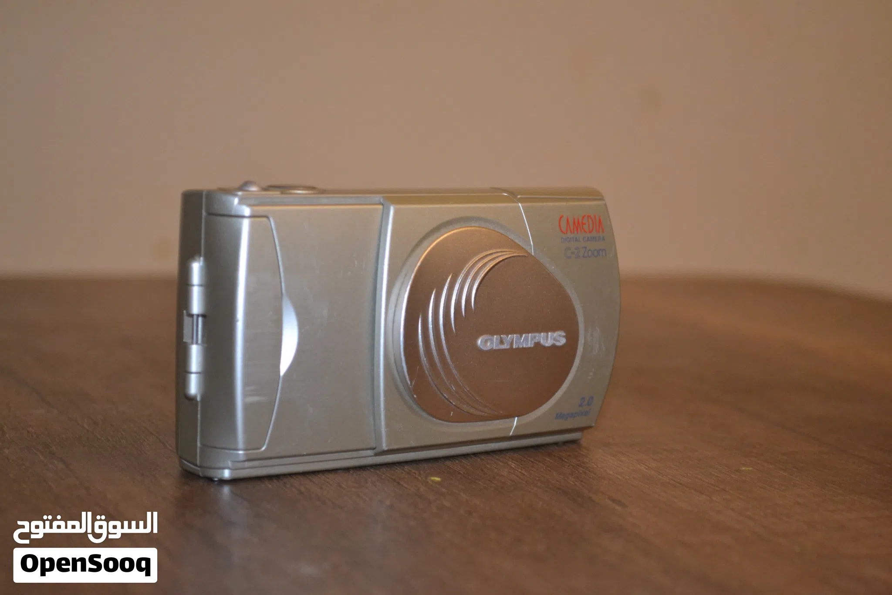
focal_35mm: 82
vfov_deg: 16.6
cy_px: 298
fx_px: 2044
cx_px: 446
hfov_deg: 24.6
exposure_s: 1/60
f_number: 5.6
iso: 1400
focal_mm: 55
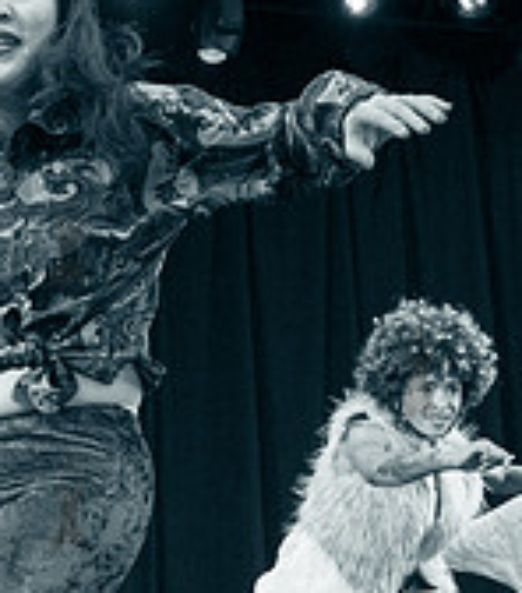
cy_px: 501
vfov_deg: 17.4
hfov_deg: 15.3
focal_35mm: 105
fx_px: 1916
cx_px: 49
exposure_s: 1/1250
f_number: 2.8
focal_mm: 29
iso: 3200
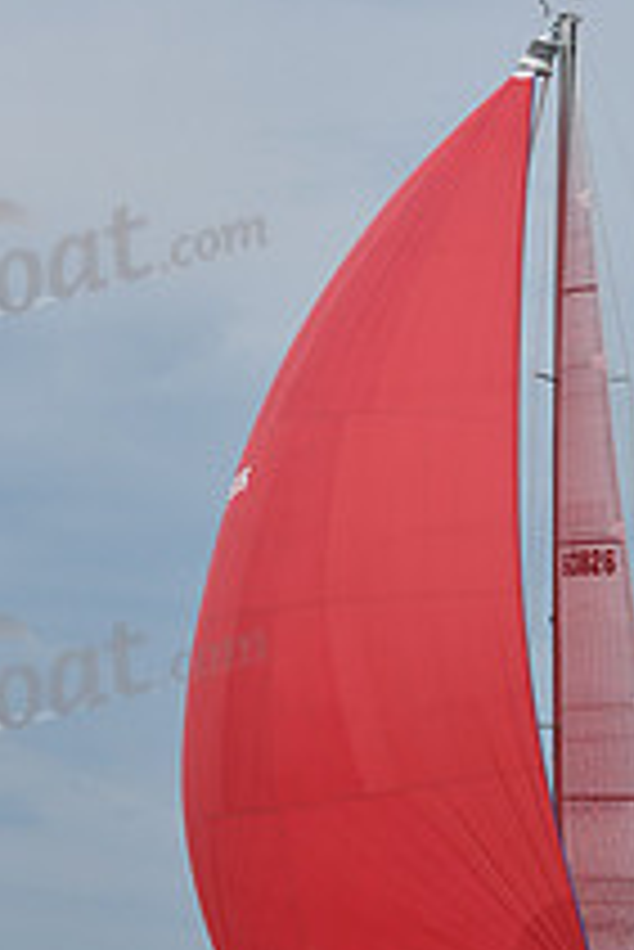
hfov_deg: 6.1
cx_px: 501
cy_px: 882
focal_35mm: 225
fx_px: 5934
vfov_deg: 9.1
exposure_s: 1/800
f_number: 6.3
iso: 250
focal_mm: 82
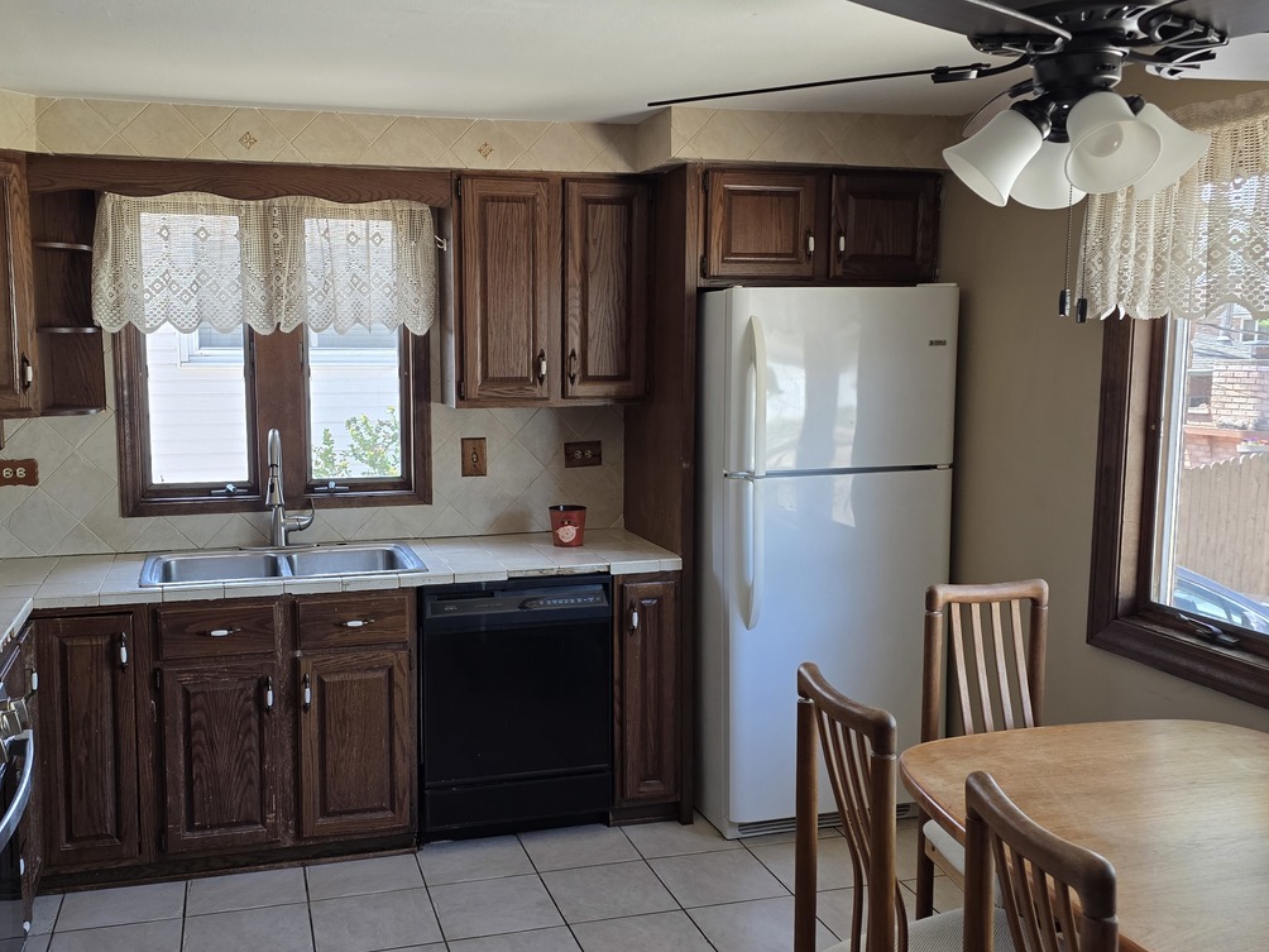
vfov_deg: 42.9
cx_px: 565
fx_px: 1210
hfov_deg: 55.2
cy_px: 506
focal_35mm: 33
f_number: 1.7
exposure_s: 1/180
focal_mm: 6.3
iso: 125
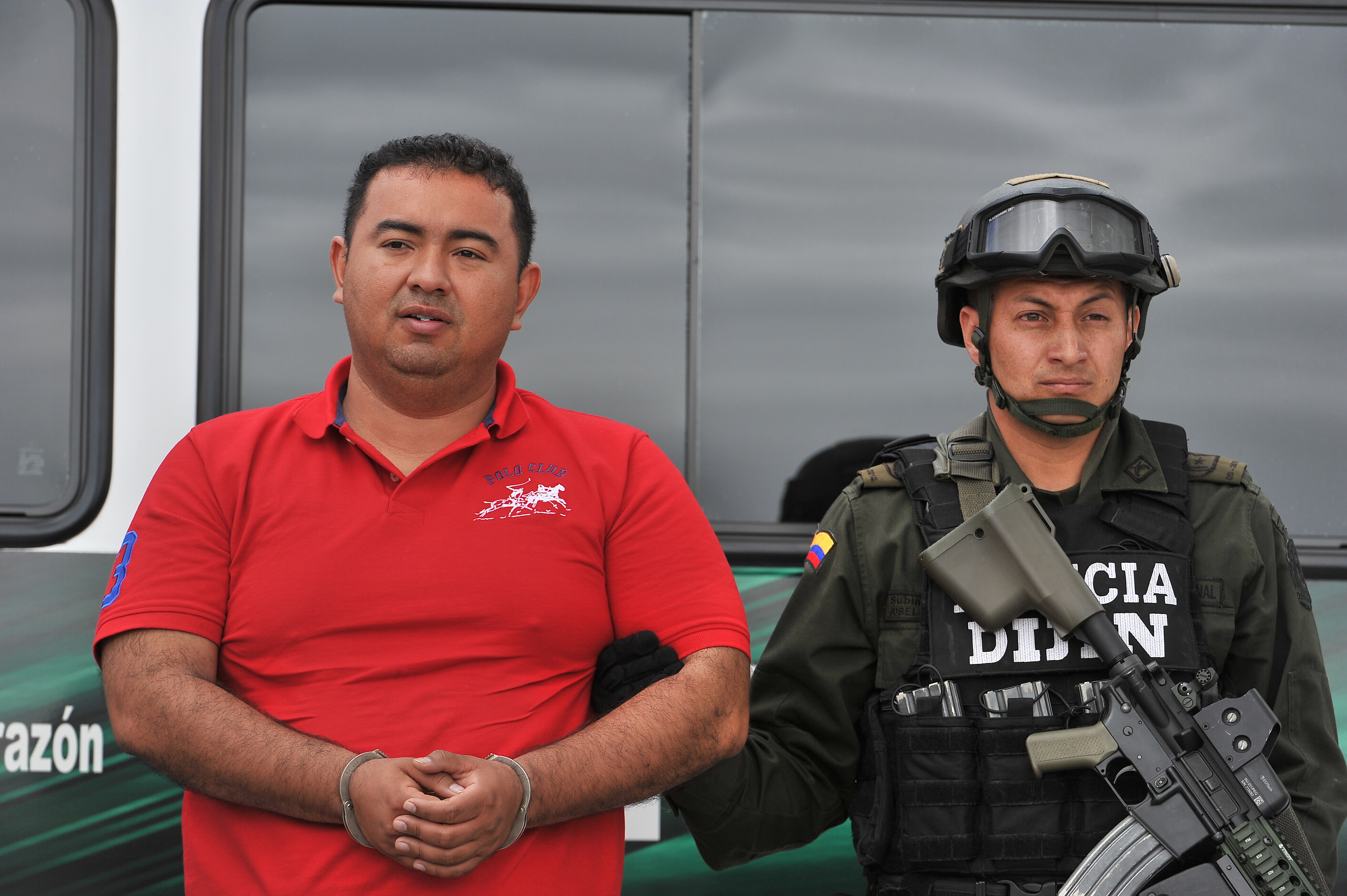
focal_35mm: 360
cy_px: 448
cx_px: 674
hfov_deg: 5.7
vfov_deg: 3.8
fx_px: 13461
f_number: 5
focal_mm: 360
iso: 250
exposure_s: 1/500
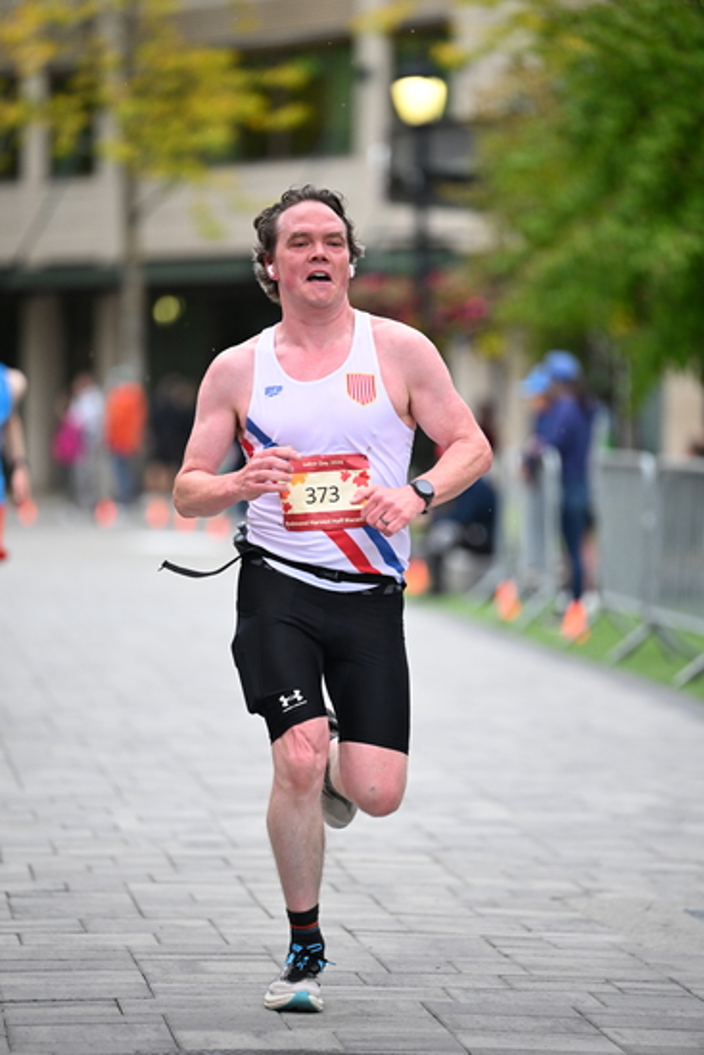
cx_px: 352
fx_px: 5569
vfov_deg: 10.8
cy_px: 528
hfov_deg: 7.2
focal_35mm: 190
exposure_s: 1/1600
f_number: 2.8
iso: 1600
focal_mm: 190
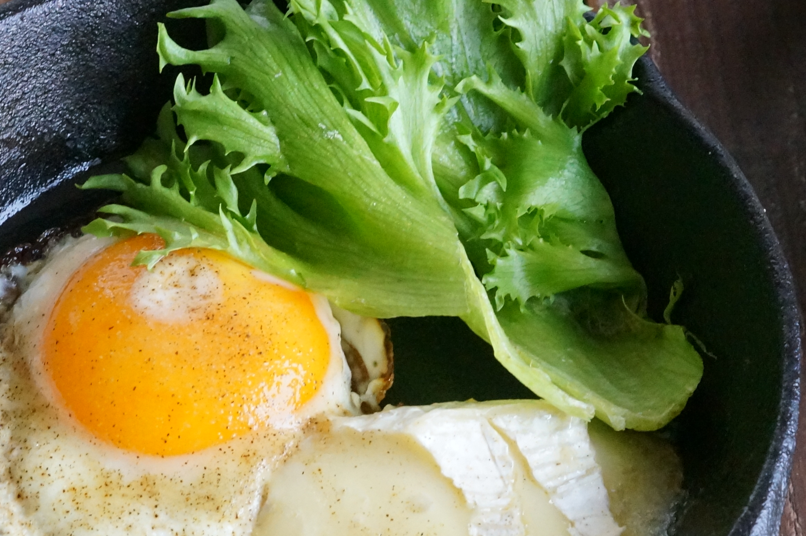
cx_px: 401
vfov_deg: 15.2
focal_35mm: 89
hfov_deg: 22.9
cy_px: 442
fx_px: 1990
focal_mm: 28
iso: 3200
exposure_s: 1/50
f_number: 10
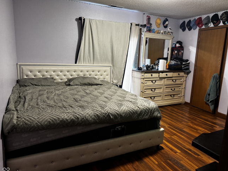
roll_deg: -2.6
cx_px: 118
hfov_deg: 69.4
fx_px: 165
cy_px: 86
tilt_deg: -11.6
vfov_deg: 54.9
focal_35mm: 25
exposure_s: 1/60
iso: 640
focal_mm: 6.76
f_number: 1.78
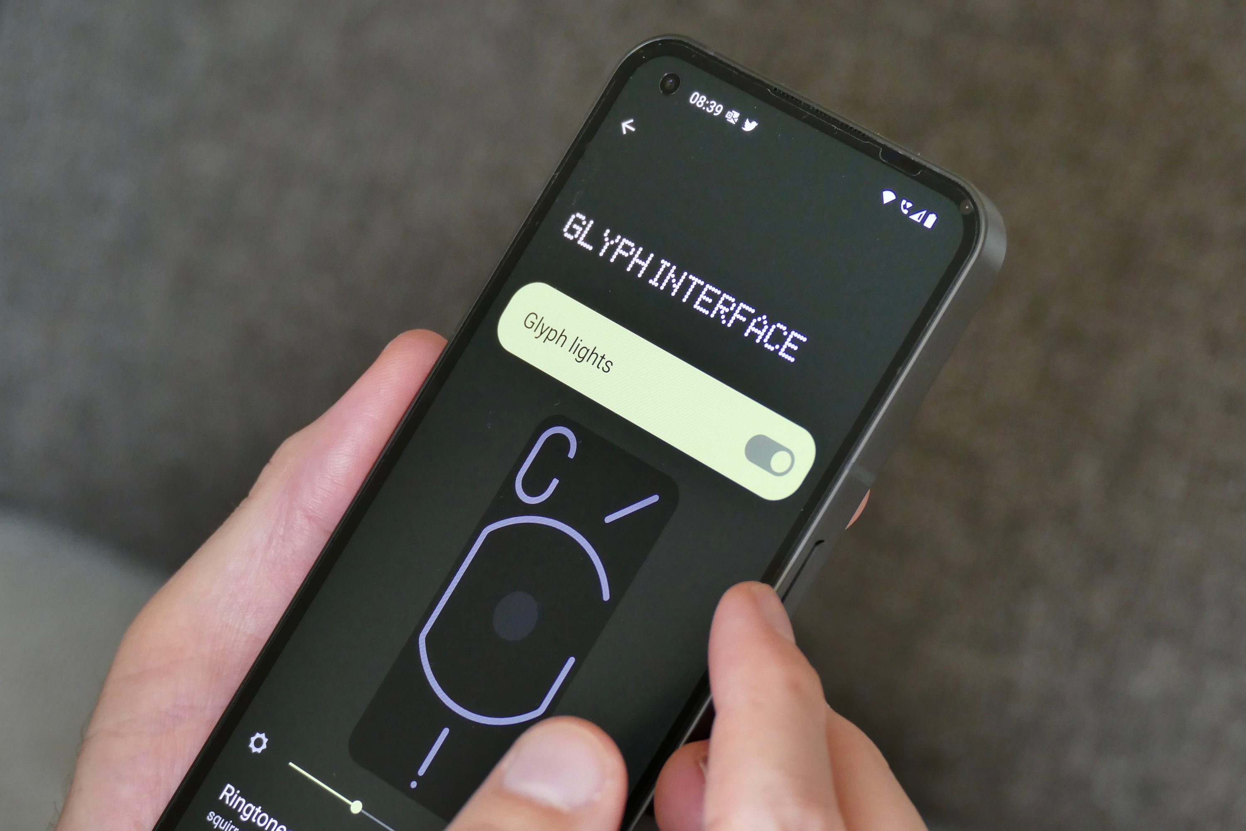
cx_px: 623
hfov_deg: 13.8
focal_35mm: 149
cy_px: 416
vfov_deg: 9.2
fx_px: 5157
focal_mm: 54.2
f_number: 4
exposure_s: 1/100
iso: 640
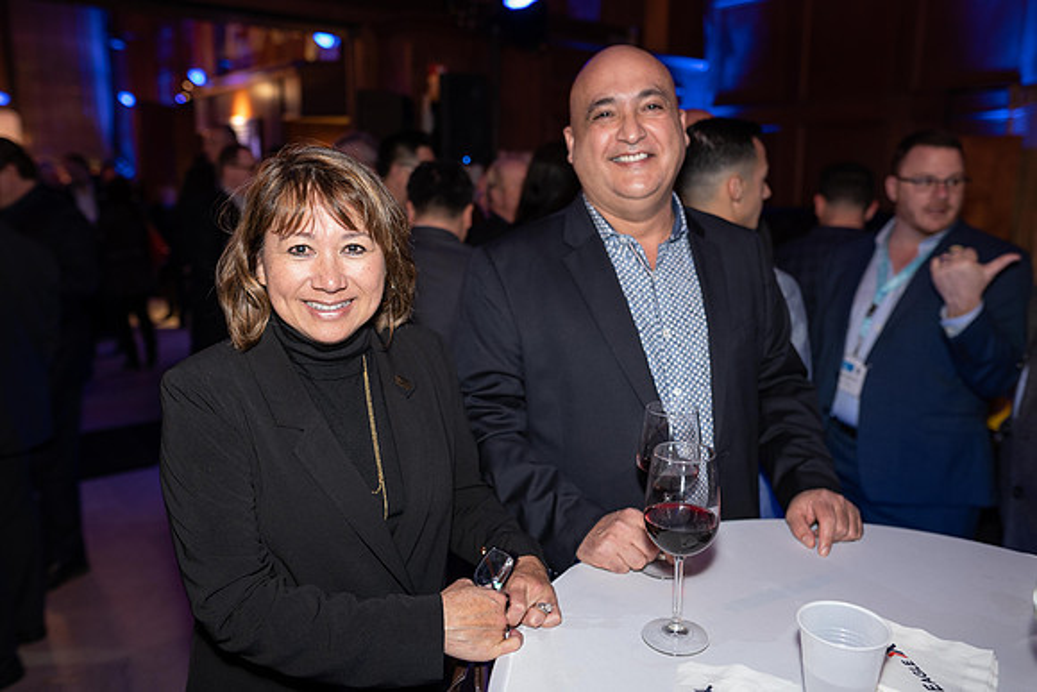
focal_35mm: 26
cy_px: 320
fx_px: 743
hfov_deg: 69.8
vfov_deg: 49.9
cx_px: 505
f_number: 2.2
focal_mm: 24
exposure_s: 1/25
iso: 800
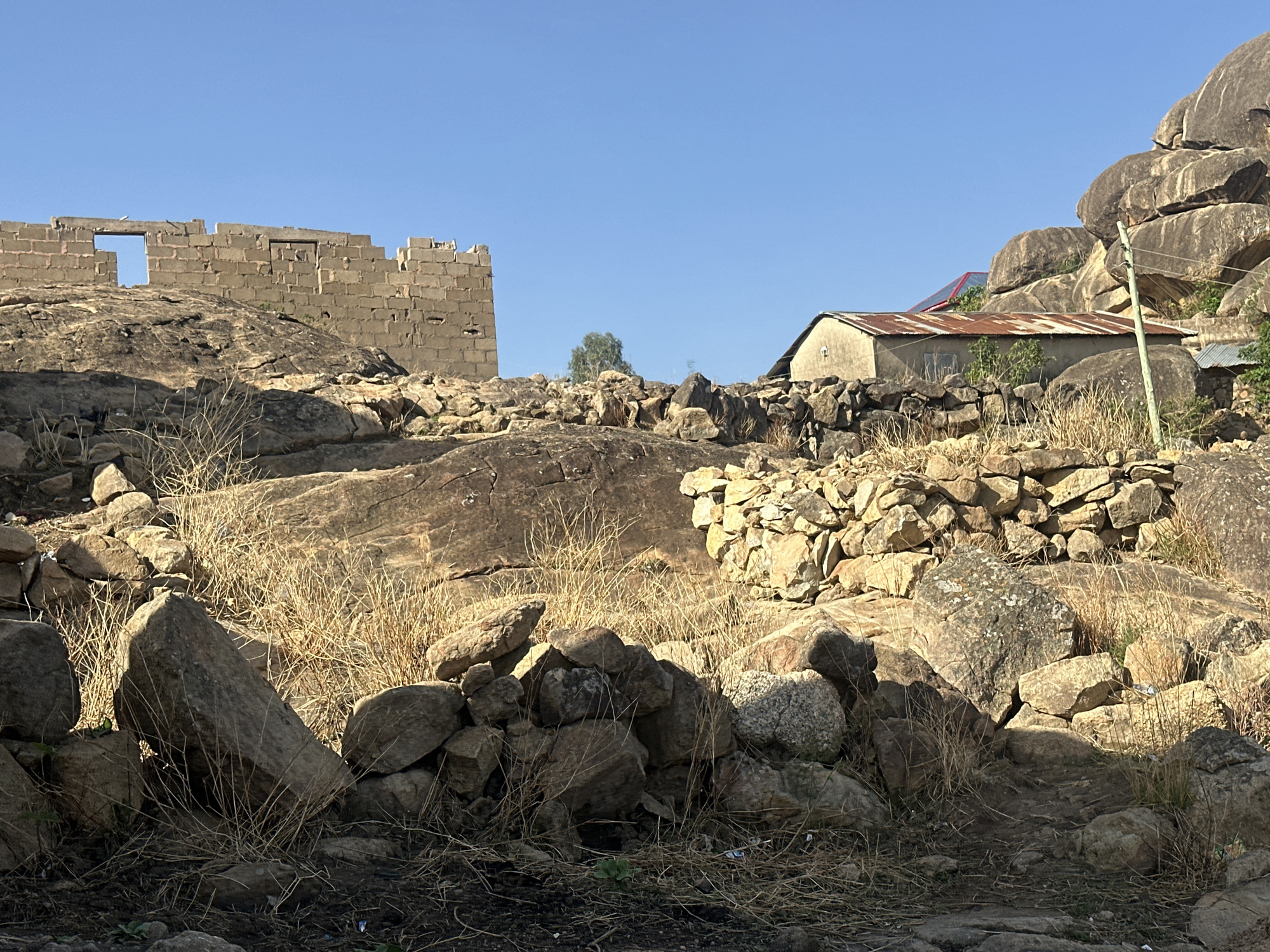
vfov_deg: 30.3
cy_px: 476
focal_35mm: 48
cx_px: 635
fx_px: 1761
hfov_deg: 39.7
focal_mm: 6.86
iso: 64
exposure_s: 1/2890
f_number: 1.78
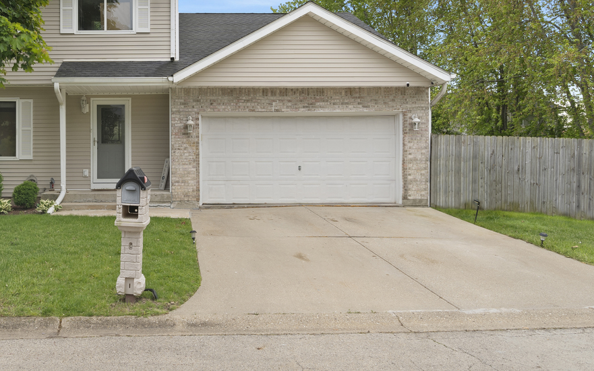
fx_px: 485
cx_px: 172
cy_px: 101
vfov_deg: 40.8
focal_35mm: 30
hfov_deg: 60.5
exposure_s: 1/30
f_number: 9
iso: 400
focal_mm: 16
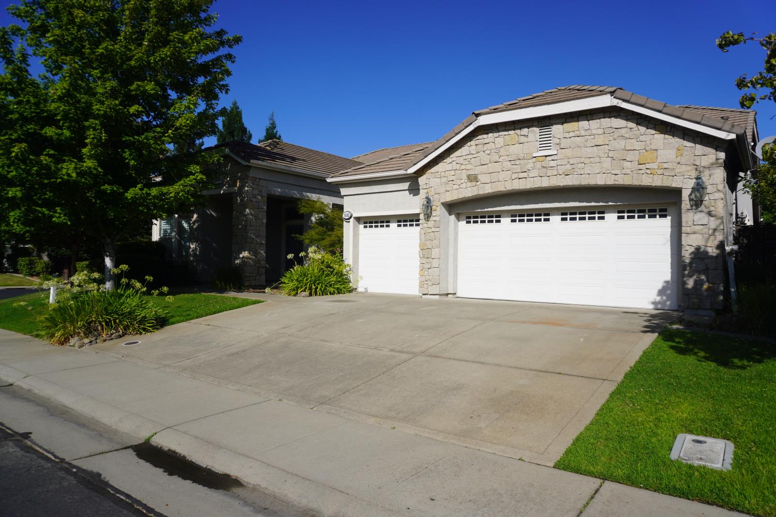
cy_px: 258
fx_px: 517
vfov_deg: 53.1
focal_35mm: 24
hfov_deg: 73.7
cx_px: 388
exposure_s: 1/1600
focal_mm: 16
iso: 100
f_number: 5
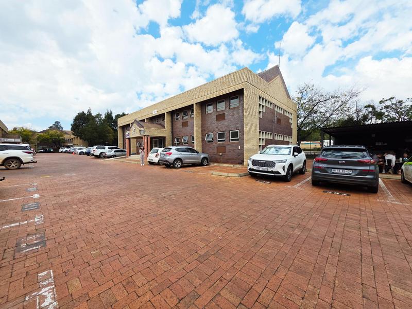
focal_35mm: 13
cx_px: 206
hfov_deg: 106.2
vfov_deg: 89.9
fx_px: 155
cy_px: 154
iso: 40
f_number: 1.9
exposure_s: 1/1567
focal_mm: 2.2
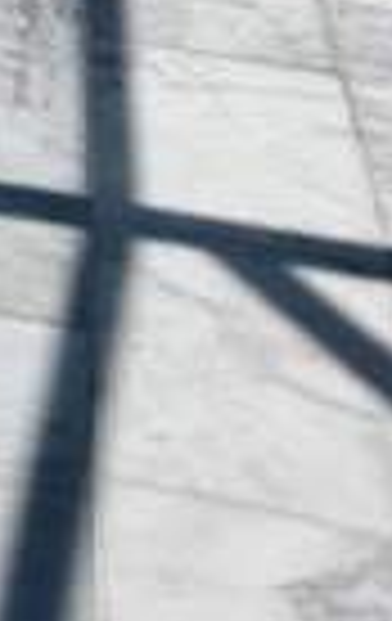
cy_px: -297
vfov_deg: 13.4
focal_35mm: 147
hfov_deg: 6.9
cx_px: -1176
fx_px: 2497
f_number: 1.78
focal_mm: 6.76
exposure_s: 1/7353
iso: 80
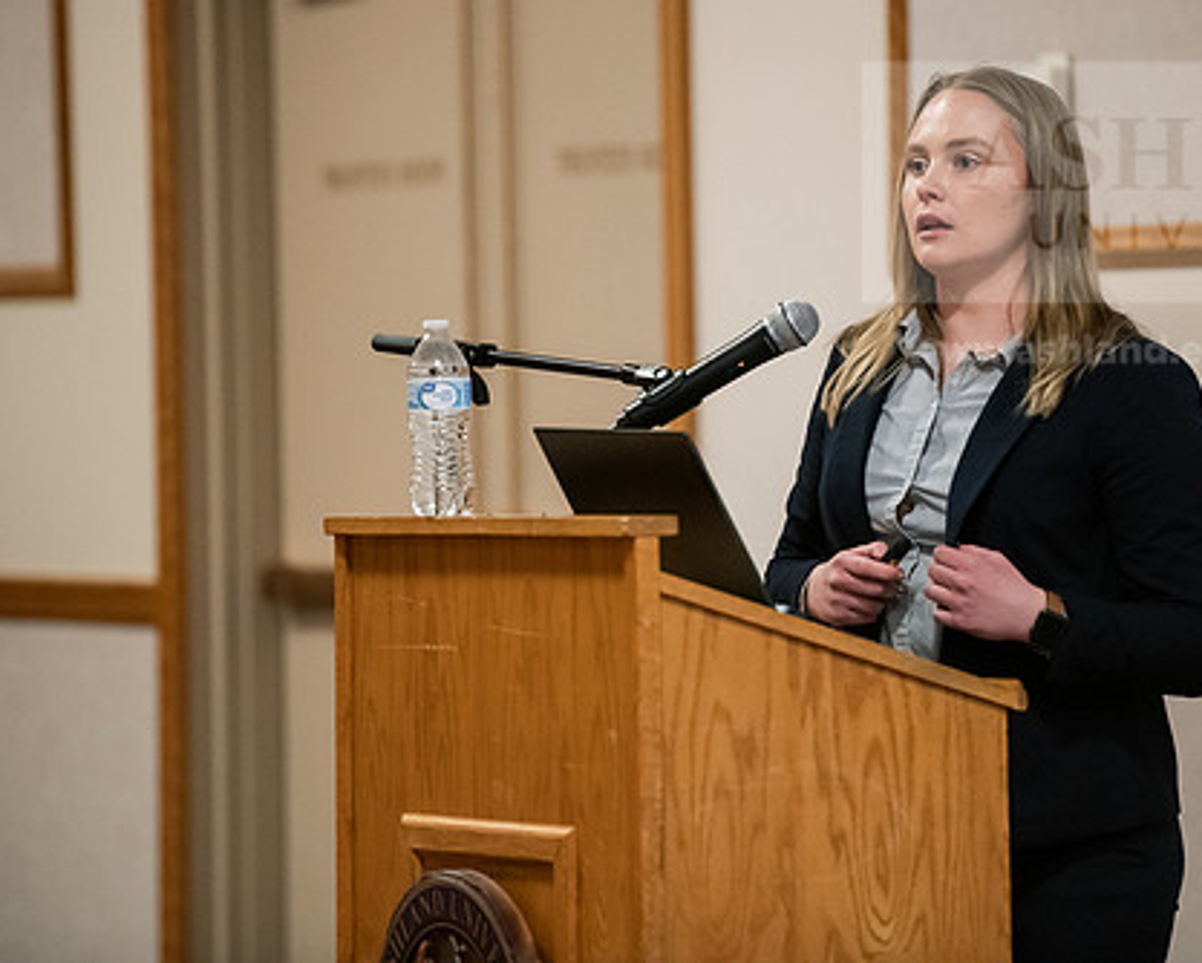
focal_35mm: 261
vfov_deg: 5.9
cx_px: 775
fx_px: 9289
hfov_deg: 7.4
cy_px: 411
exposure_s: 1/200
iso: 3200
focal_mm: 200
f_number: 2.8
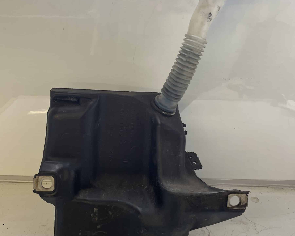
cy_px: 129
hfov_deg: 50.3
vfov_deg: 41.1
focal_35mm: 36
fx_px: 314
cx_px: 139
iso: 64
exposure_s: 1/122
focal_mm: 5.1
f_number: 1.6
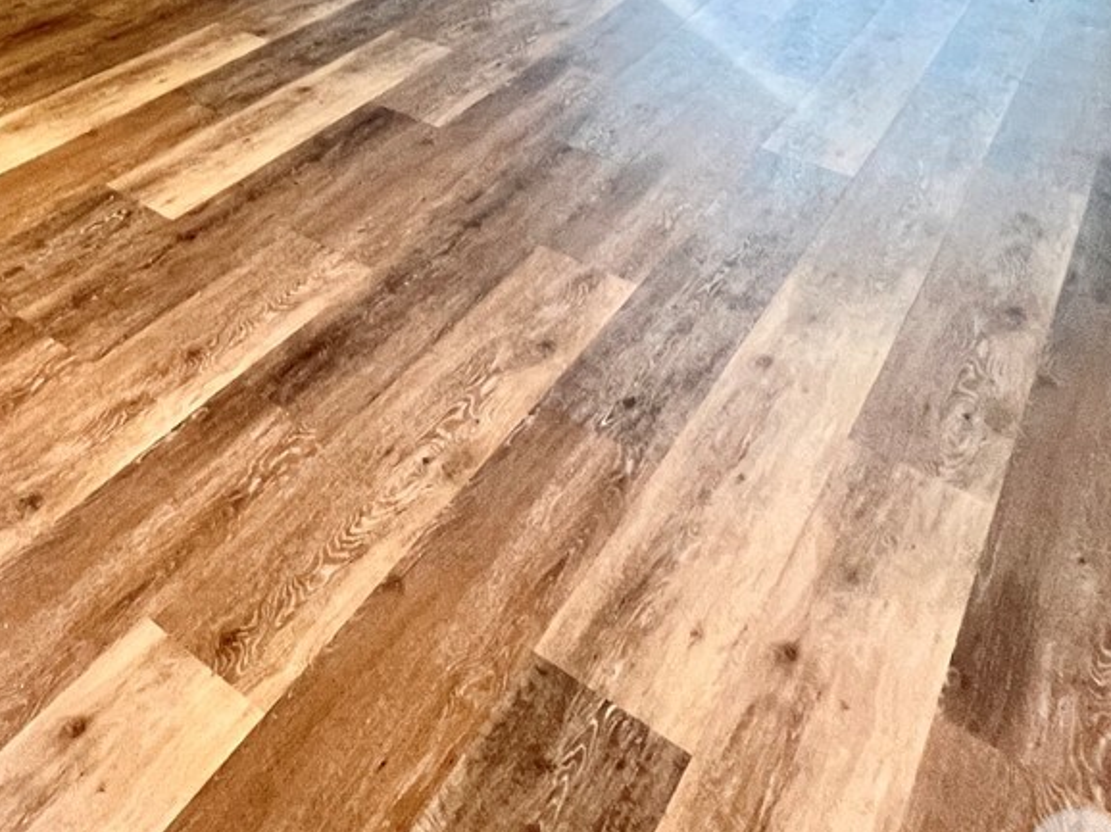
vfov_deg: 31.7
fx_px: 1155
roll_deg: -1.4
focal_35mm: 36
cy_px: -215
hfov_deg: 43.6
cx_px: -13
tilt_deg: -12.9
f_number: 1.8
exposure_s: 1/60
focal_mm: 1.57
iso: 200
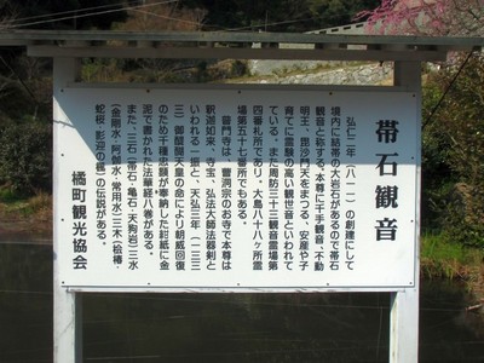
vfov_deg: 46.8
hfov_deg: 60.0
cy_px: 182
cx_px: 242
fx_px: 419
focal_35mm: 30
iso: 64
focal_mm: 5.36
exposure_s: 1/1250
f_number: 3.5
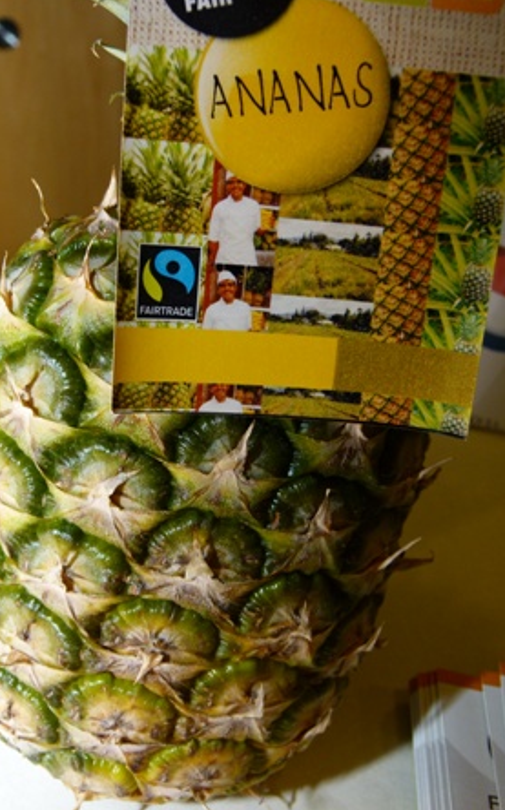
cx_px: 217
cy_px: 403
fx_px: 1014
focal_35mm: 46
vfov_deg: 43.5
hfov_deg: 27.9
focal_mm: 7.7
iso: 100
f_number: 3.2
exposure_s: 1/60
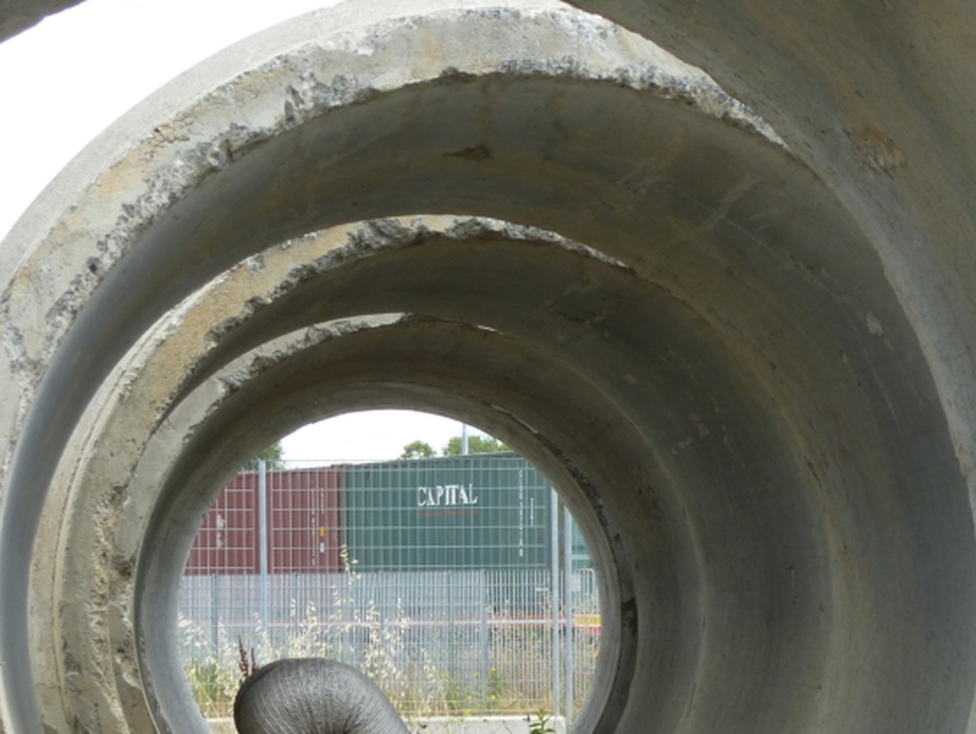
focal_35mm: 118
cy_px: 667
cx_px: 436
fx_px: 3329
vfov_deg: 12.5
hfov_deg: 16.7
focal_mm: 10.9
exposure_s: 1/320
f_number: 4.5
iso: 100
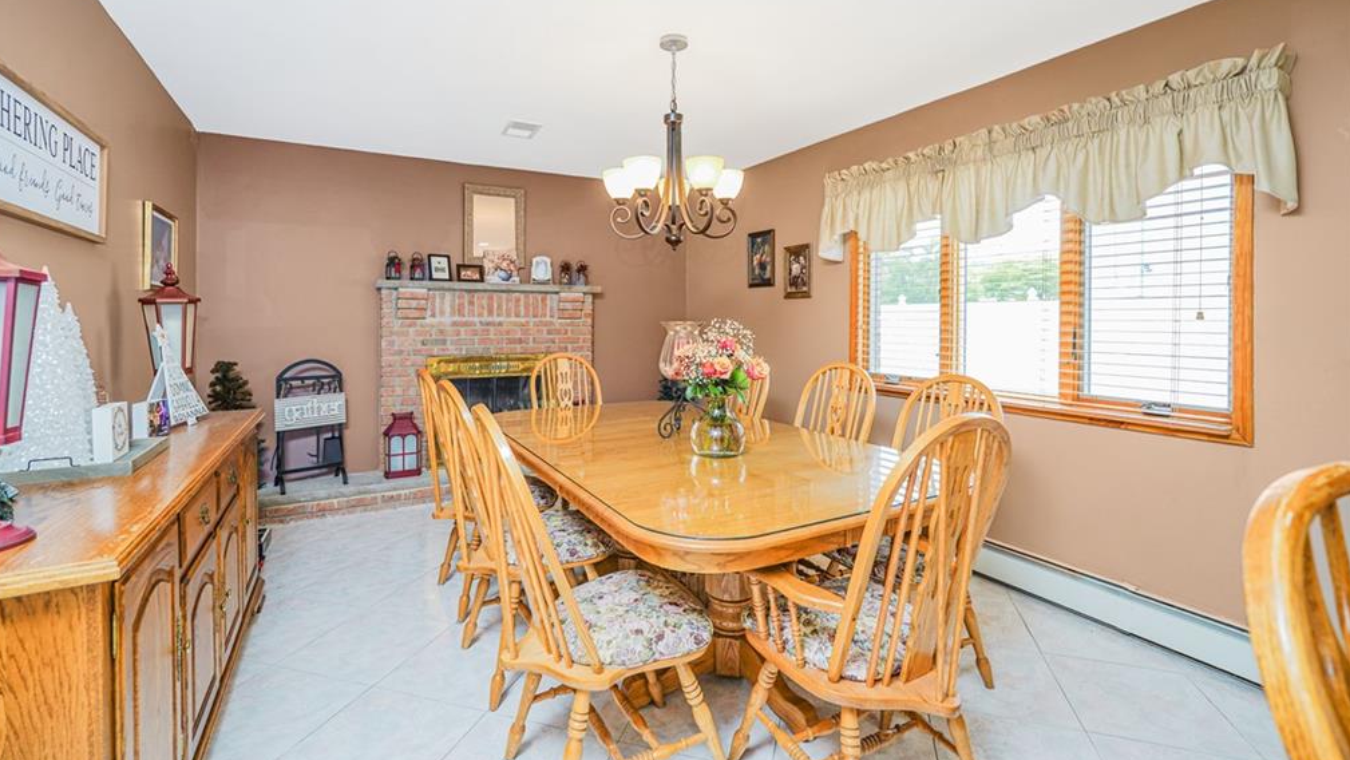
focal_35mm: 17
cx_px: 670
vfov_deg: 63.5
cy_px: 312
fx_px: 609
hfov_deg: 95.9
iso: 64
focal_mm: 16
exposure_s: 1/25
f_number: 4
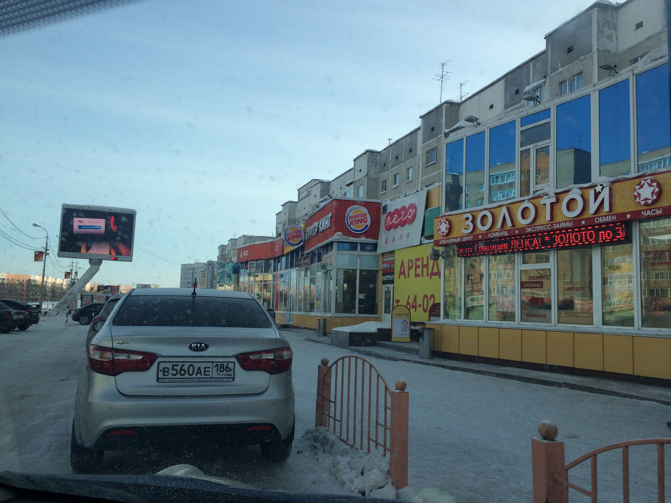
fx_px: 562
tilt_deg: +5.2
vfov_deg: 48.2
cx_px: 336
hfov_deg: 61.7
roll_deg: -0.8
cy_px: 252
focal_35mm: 29
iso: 32
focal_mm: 4.15
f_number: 2.2
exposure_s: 1/1172
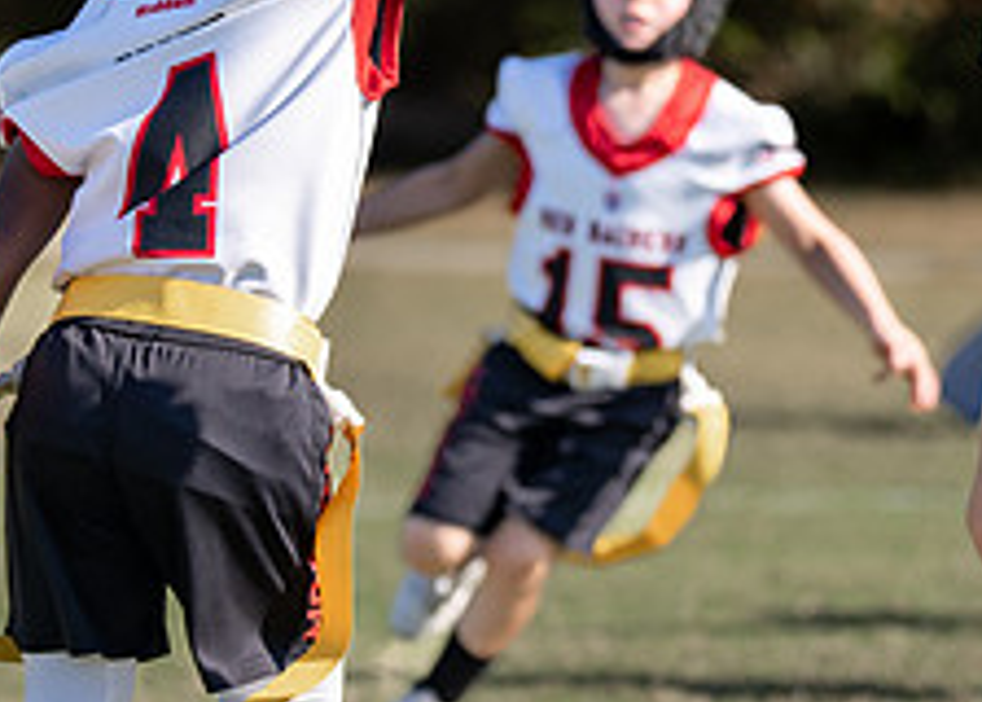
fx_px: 9064
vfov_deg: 4.4
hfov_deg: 6.2
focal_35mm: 325
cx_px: 178
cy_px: 239
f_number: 2.8
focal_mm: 102
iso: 100
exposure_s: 1/1250
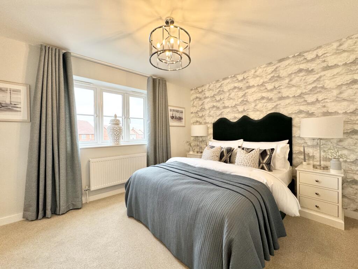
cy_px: 134
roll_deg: +1.2
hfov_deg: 102.1
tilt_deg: -0.3
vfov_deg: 85.7
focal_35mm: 14
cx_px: 179
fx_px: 145
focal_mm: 2.22
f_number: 2.2
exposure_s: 1/100
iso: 160
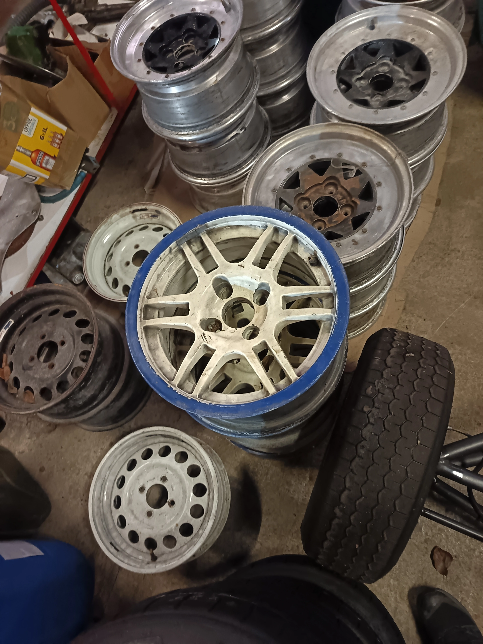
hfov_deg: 56.8
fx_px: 446
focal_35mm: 24
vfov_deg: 71.6
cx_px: 242
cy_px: 322
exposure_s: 1/16.7
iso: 4635
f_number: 1.75
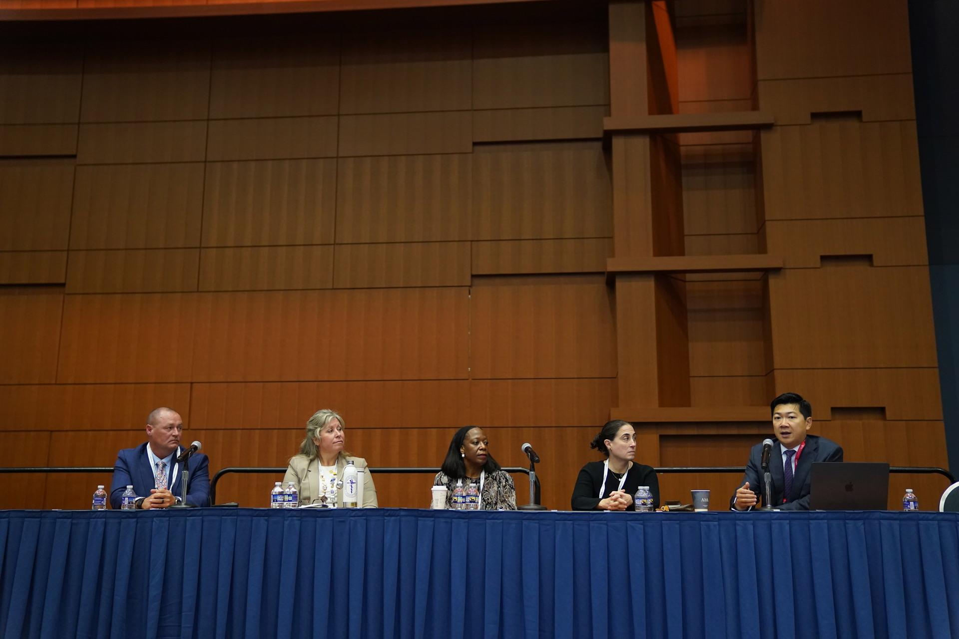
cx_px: 480
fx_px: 959
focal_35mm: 36
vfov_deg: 36.9
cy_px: 320
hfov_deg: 53.1
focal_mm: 36
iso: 4000
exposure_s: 1/250
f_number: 2.8
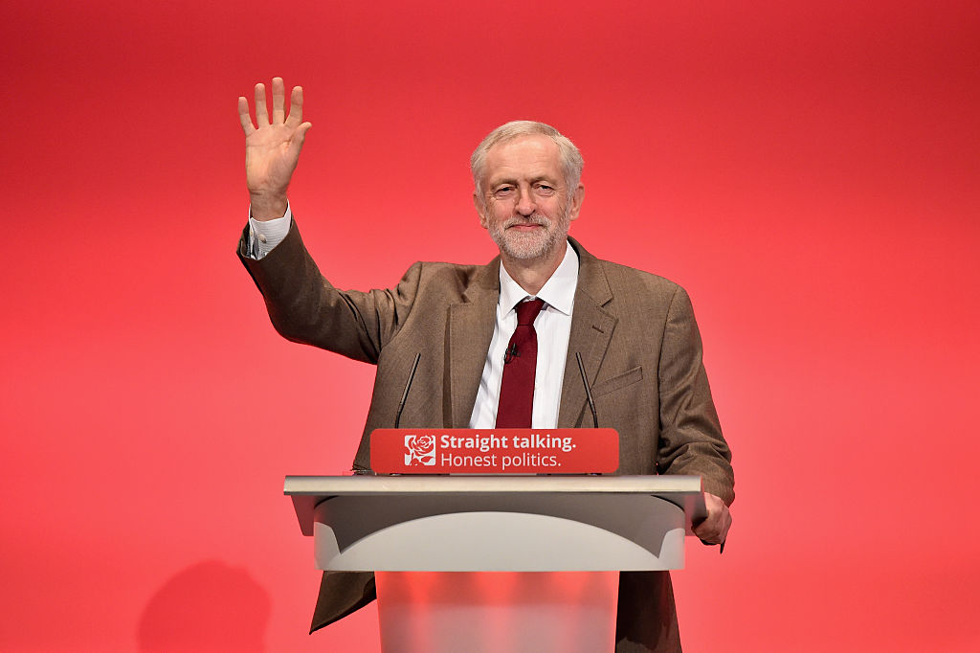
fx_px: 13606
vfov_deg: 2.7
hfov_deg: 4.1
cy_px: 326
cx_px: 490
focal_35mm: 500
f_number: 4.5
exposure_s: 1/400
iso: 4000
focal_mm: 500
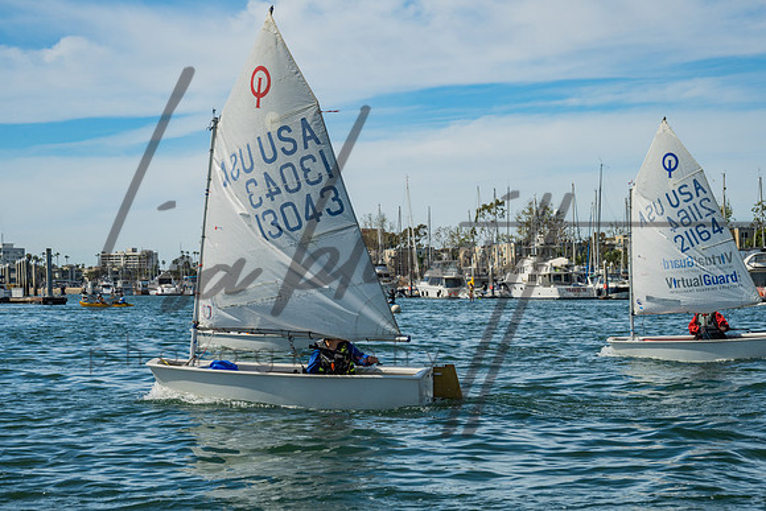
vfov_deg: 18.1
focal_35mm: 75
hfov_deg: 26.9
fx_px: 1602
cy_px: 256
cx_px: 383
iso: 250
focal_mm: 74
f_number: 10
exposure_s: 1/500
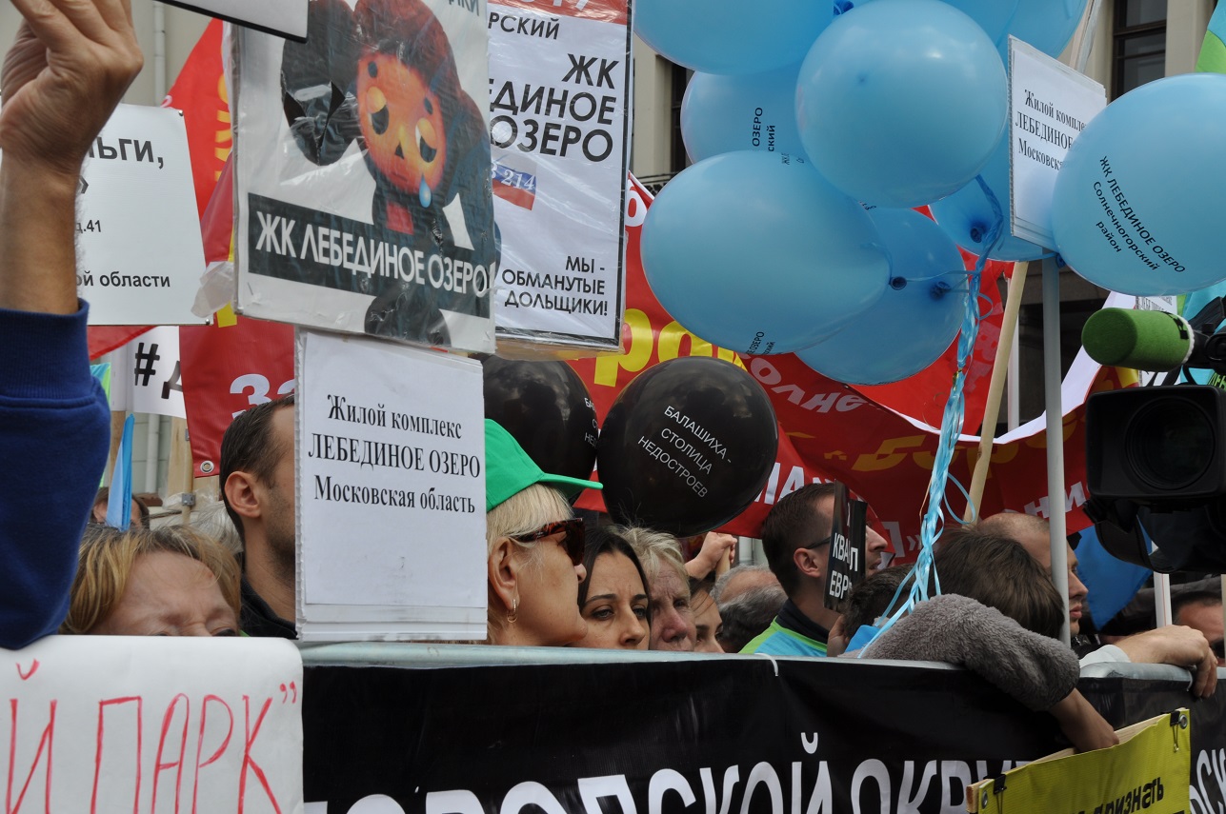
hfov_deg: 30.5
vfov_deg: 20.6
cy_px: 407
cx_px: 613
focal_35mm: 66
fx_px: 2245
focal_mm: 44
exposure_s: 1/125
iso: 200
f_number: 11
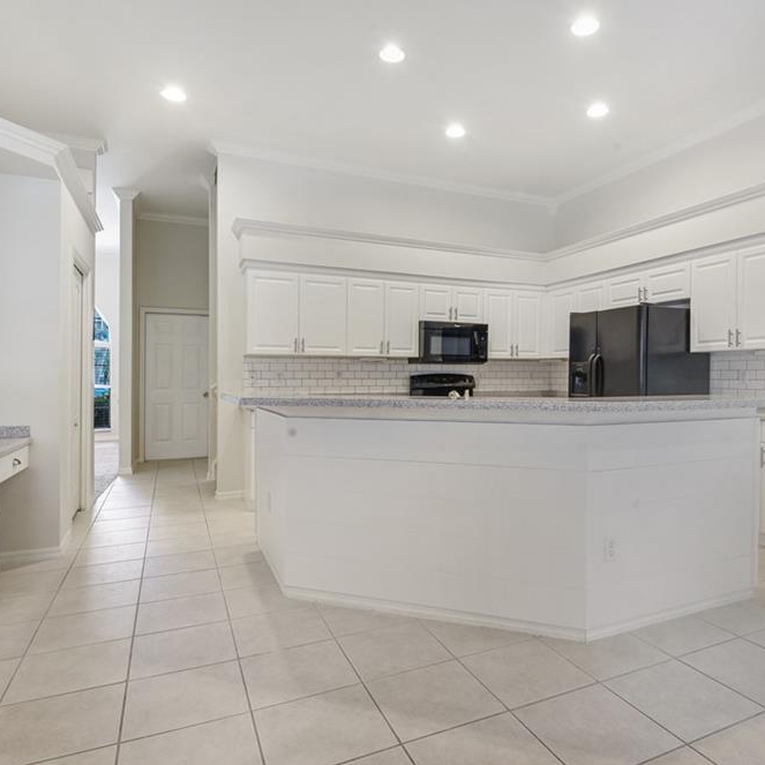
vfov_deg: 72.1
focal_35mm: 21
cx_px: 445
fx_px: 525
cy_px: 376
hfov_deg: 71.6
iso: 400
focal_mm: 16
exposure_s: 1/20
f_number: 11
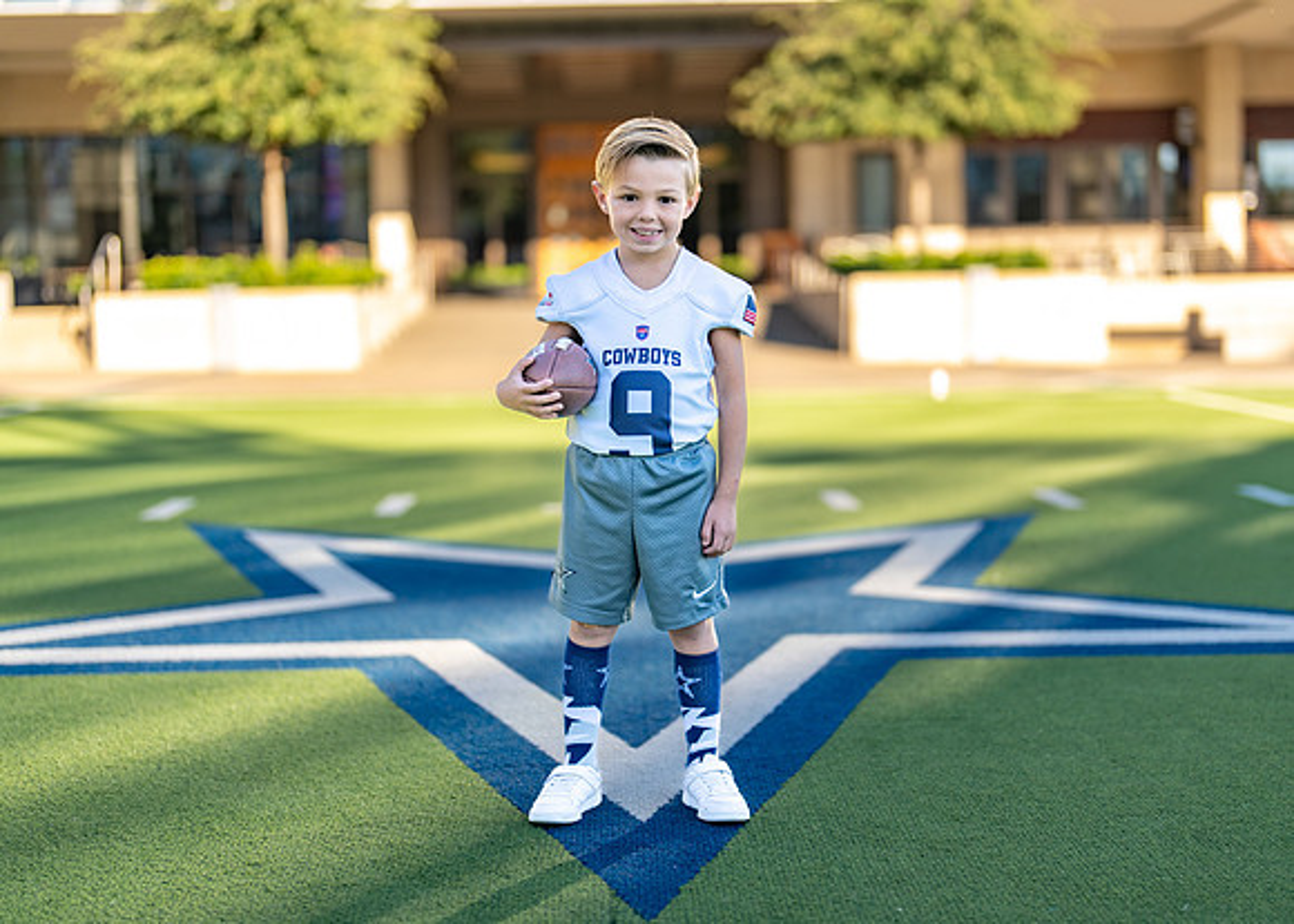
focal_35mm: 56
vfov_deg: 25.3
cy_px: 466
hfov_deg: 34.8
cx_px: 705
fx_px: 2061
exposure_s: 1/2500
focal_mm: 50
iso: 100
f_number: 1.2
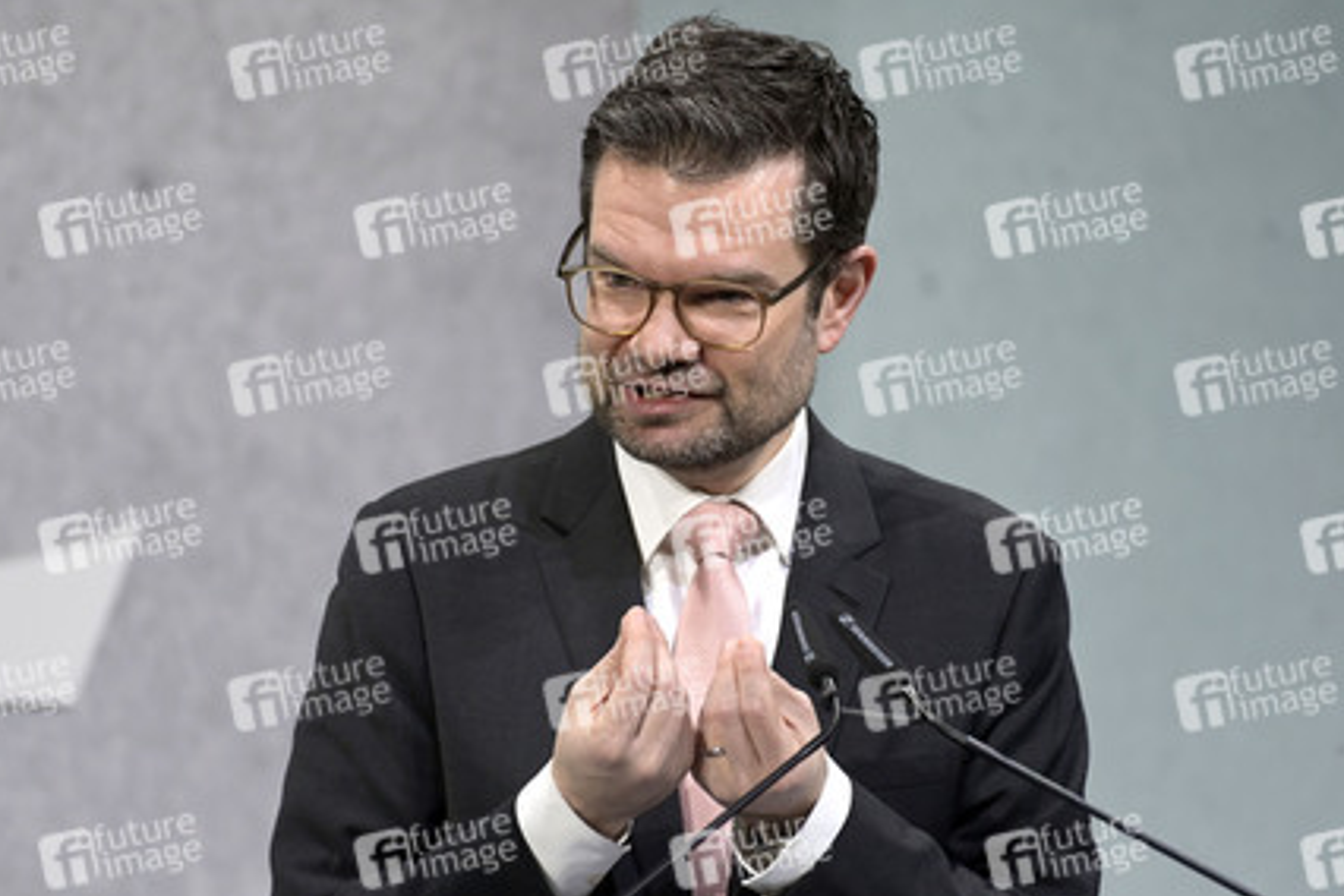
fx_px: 19748
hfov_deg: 3.9
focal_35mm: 529
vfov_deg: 2.6
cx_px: 667
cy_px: 457
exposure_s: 1/640
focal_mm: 500
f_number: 5.6
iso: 2500
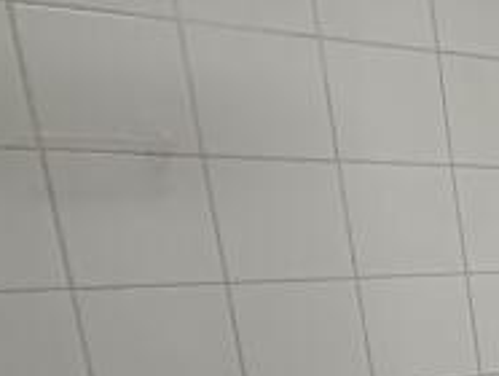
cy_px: 513
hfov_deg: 16.9
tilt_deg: -14.8
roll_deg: -1.2
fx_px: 1111
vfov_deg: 17.7
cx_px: 1057
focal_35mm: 77
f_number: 2.2
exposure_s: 1/100
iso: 125
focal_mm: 2.22
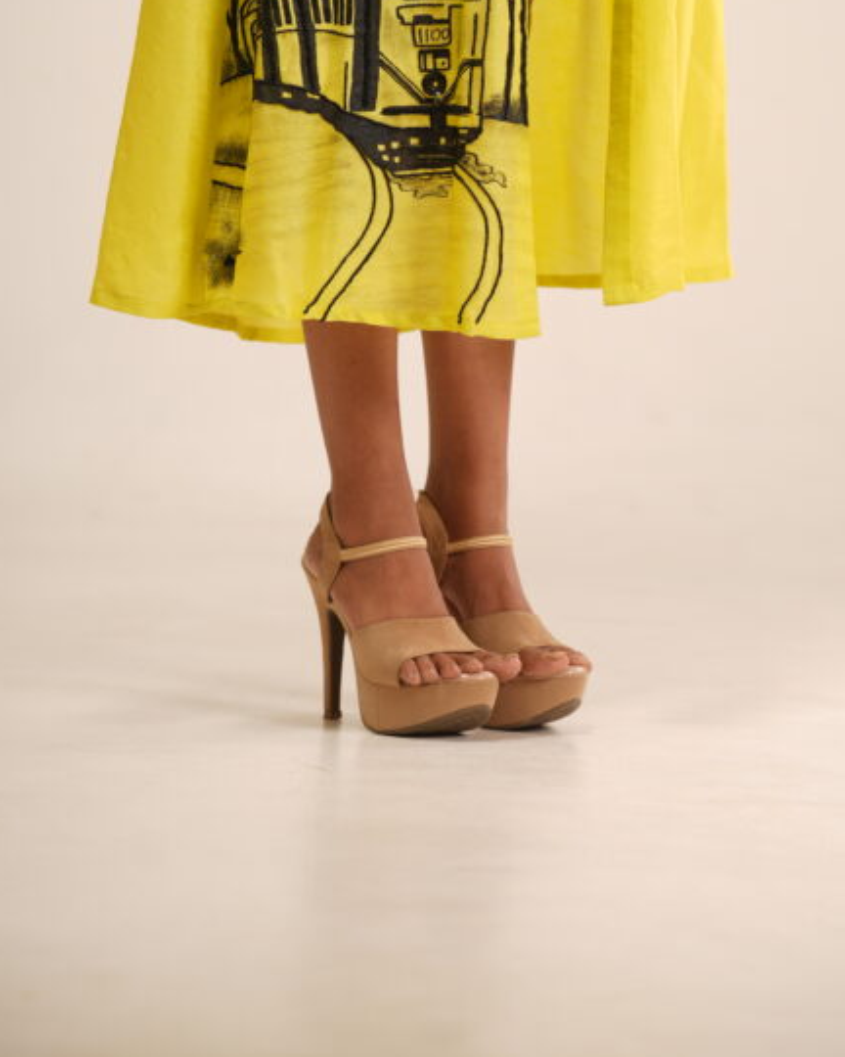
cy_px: 227
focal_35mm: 133
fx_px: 4158
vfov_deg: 14.4
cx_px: 419
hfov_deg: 11.6
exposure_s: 1/160
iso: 50
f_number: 3.5
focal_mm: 85
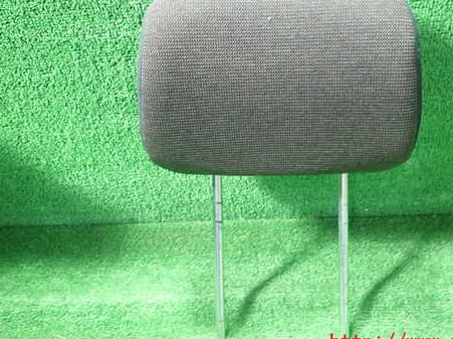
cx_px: 256
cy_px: 132
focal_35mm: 33
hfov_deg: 55.2
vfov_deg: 42.7
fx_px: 432
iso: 640
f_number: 2
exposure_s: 1/30
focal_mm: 4.5
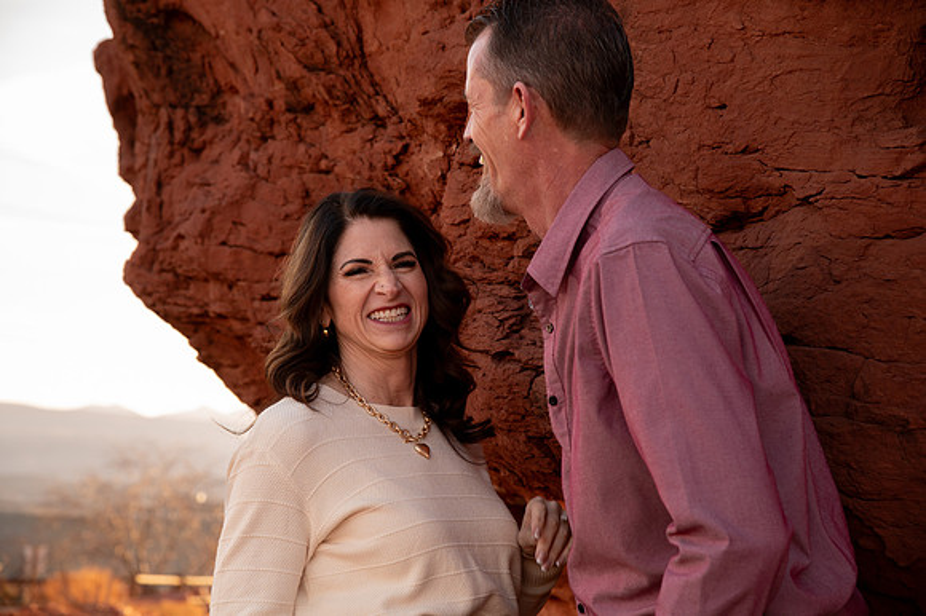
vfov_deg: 14.8
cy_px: 308
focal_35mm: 92
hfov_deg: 22.2
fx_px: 2365
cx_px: 463
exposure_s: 1/200
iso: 400
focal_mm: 92
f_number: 6.3
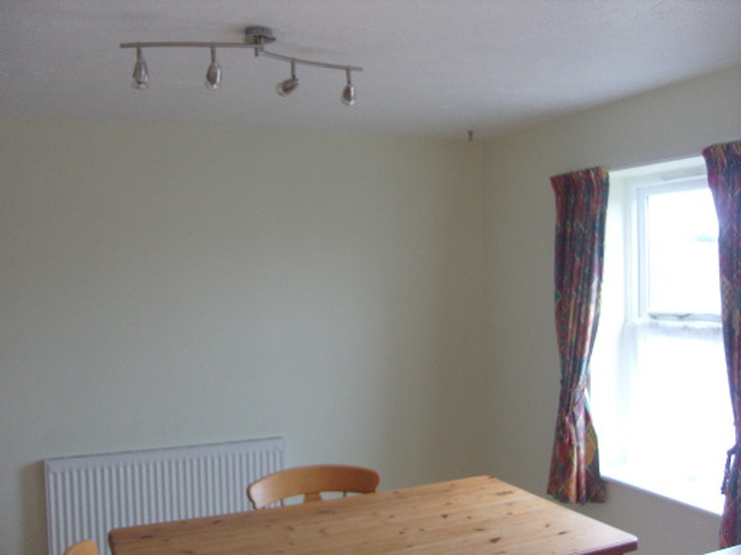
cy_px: 278
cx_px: 370
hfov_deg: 54.0
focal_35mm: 34
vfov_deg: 41.8
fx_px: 728
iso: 160
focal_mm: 7.3
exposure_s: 1/40
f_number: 2.8
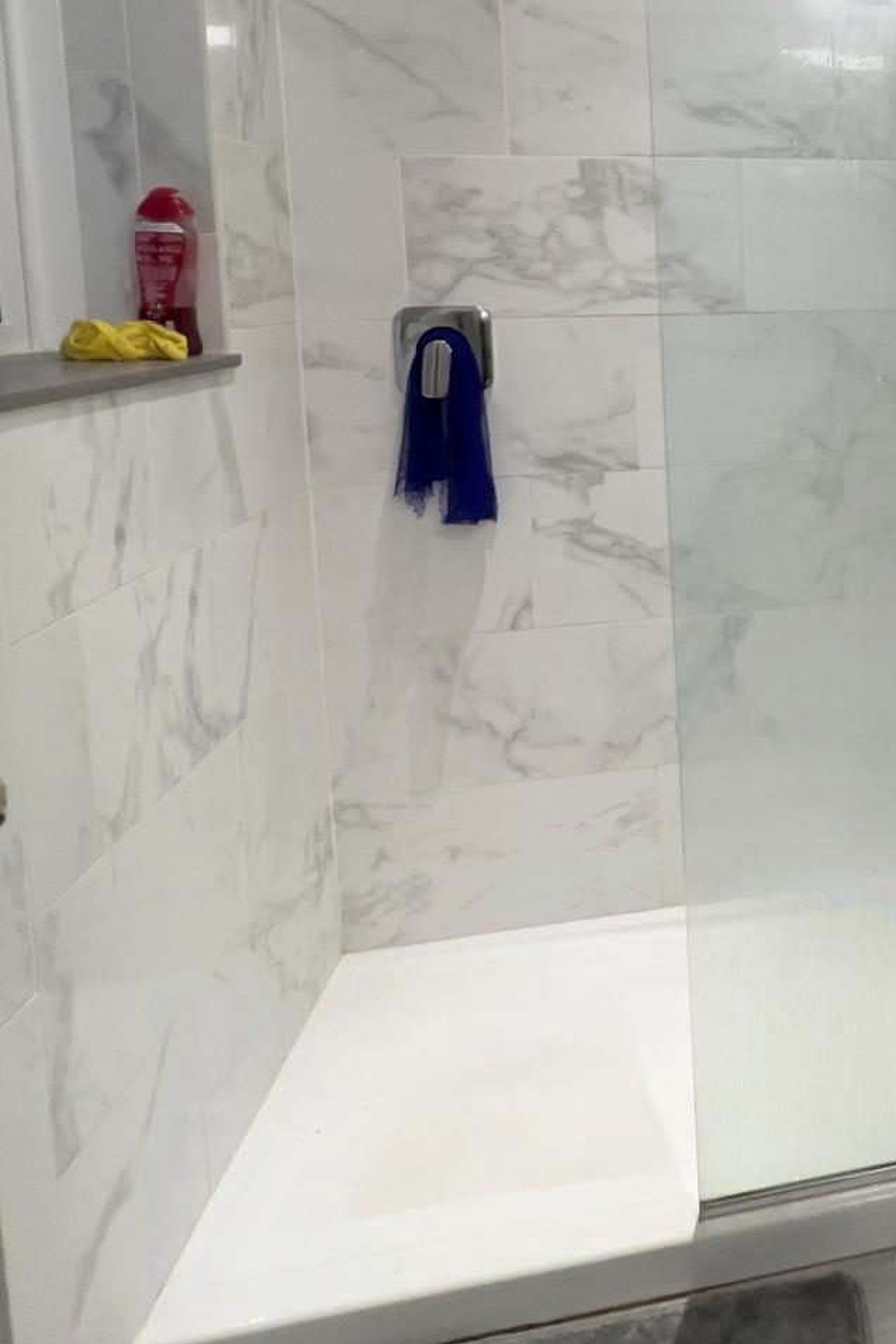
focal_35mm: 29
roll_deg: -0.2
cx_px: 1013
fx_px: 1082
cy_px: 393
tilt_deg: -5.8
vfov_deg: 61.2
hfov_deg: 36.9
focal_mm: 1.57
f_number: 1.8
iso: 200
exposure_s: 1/60
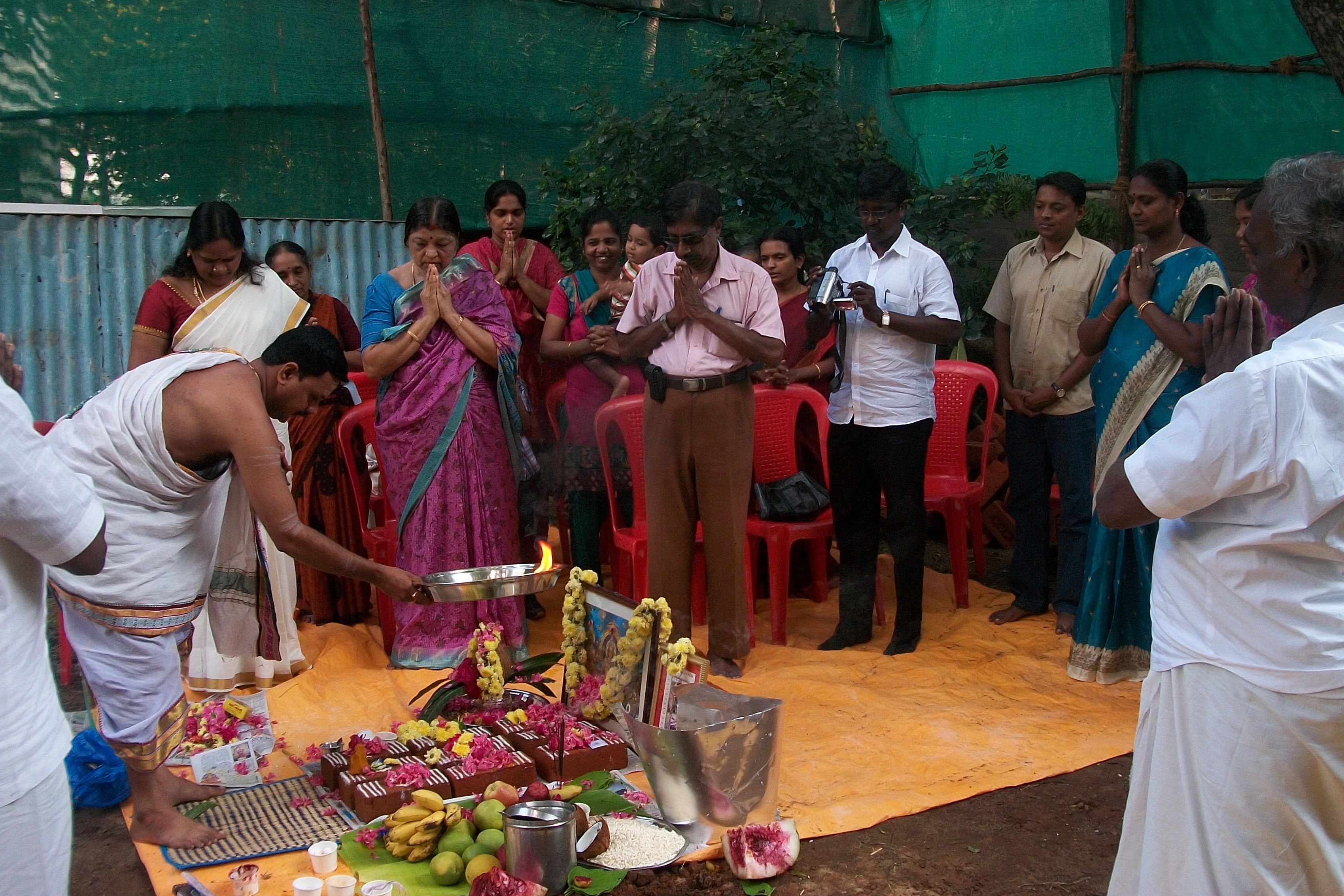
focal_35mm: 34
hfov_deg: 55.8
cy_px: 396
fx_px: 1269
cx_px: 665
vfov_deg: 38.8
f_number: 2.9
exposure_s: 1/100
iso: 80
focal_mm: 5.7
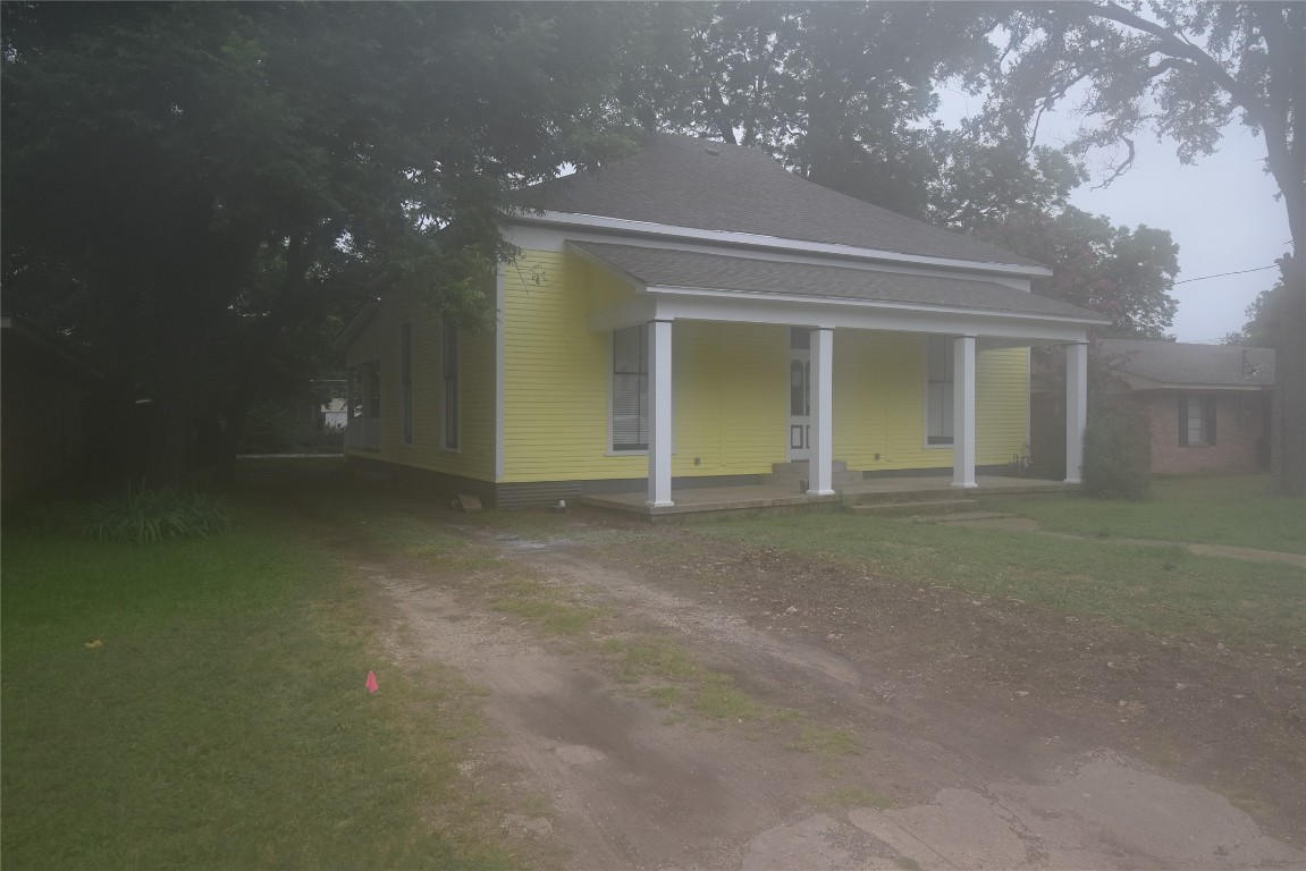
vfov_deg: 53.2
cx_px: 653
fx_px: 871
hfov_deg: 73.7
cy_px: 436
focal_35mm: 24
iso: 400
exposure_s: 1/125
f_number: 9
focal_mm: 16
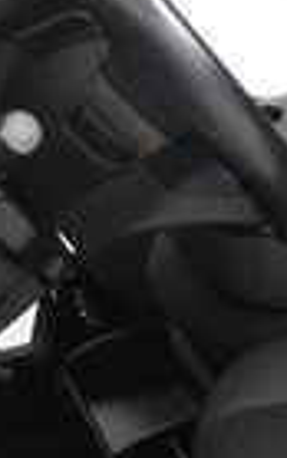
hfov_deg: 8.7
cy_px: 43
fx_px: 1763
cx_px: 614
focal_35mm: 141
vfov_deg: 14.7
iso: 100
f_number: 4
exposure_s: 1/160
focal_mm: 20
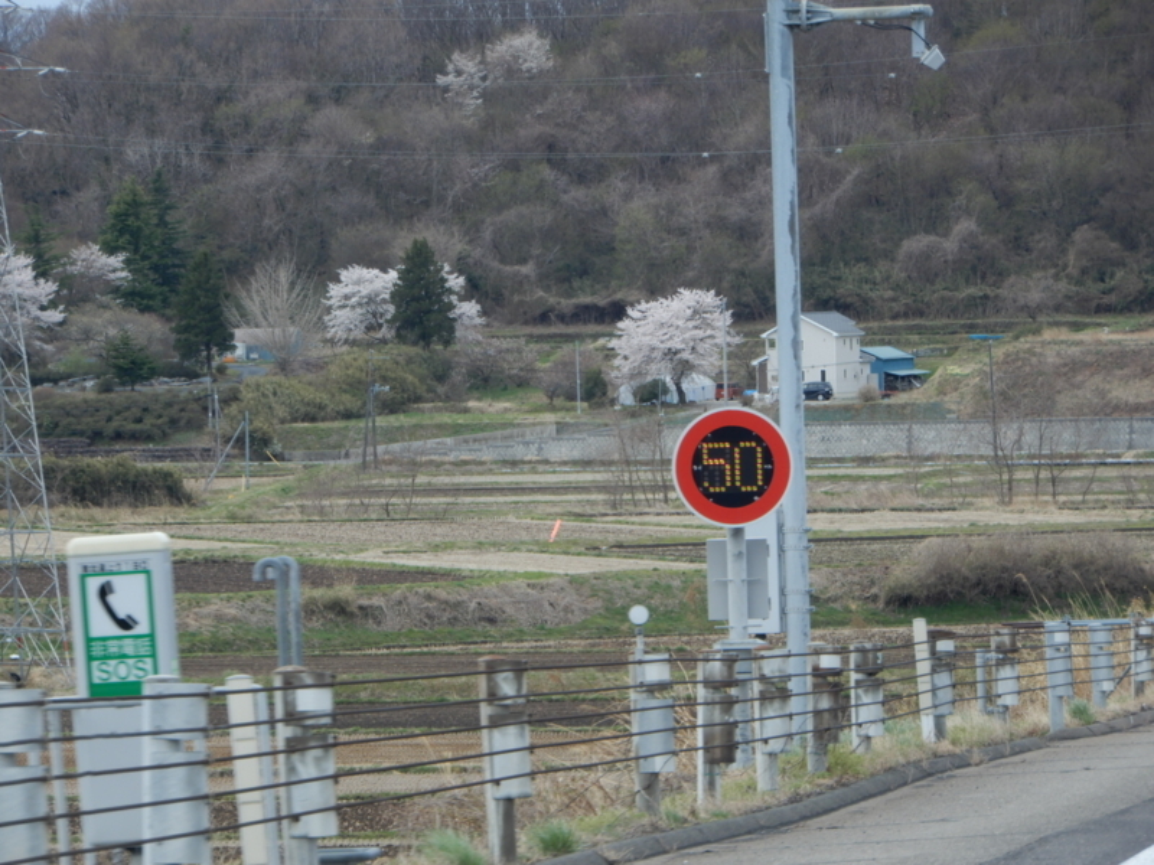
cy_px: 432
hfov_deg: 7.9
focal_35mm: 250
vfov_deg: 5.9
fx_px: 8334
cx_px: 577
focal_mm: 44.6
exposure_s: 1/160
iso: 80
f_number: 5.6
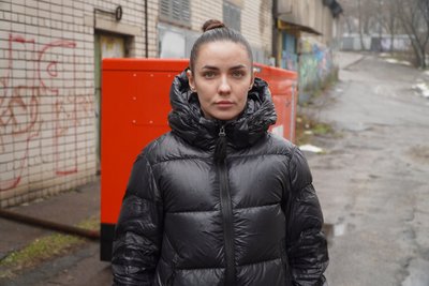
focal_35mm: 44
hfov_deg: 44.9
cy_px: 143
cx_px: 214
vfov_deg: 30.9
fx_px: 519
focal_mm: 29
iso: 250
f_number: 4
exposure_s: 1/160
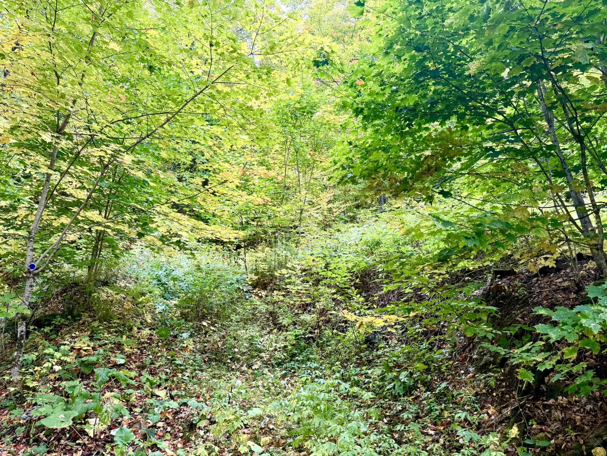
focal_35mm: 24
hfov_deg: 71.6
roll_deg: +0.0
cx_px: 304
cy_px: 228
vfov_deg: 56.8
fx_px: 421
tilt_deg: +10.9
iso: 64
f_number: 1.78
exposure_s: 1/121
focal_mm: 6.76
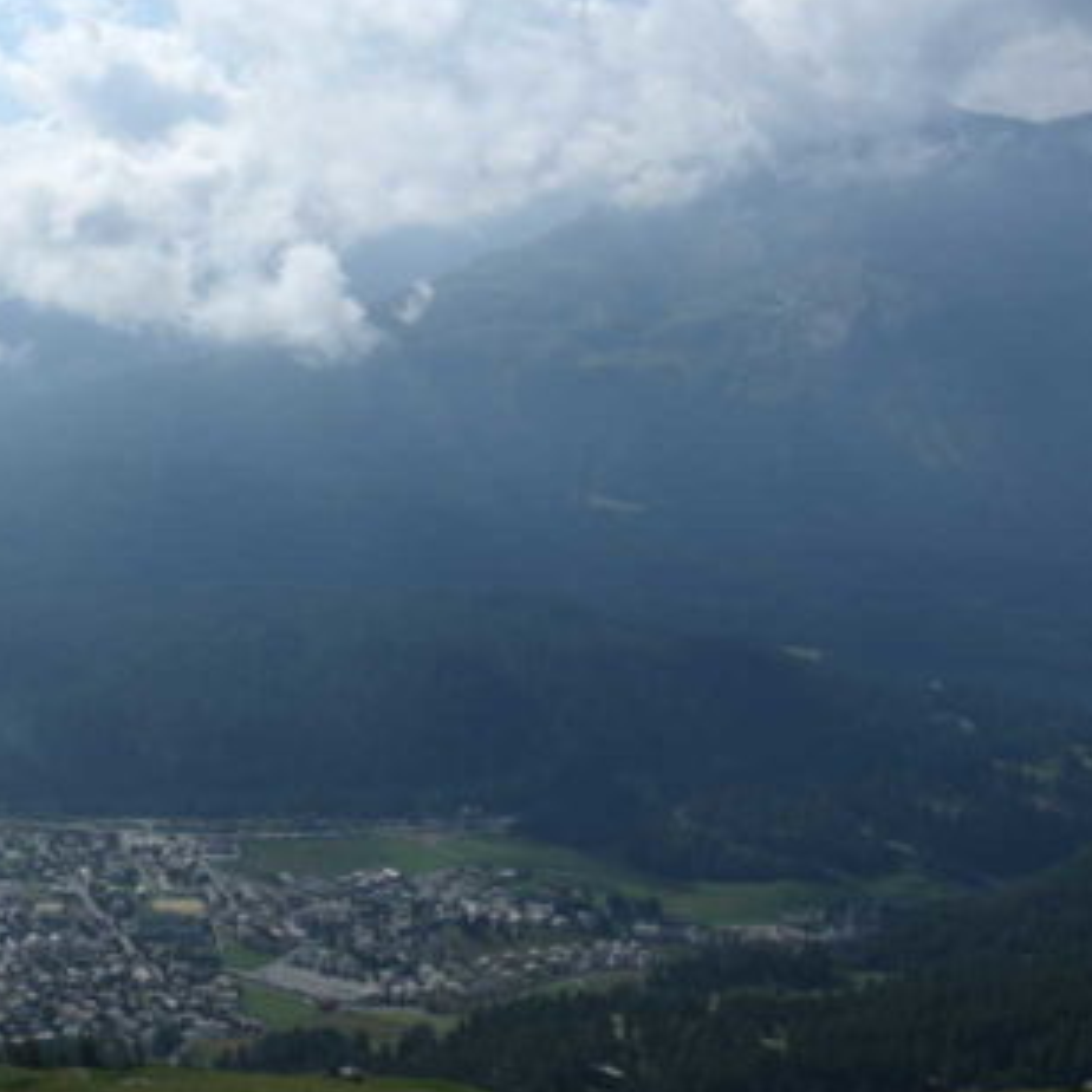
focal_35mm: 53
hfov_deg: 28.9
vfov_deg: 32.2
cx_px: -131
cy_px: 500
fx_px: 1892
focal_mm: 9.33
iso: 100
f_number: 4.5
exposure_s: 1/200
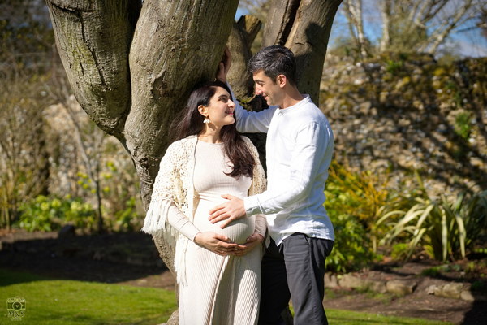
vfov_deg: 17.9
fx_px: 1028
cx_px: 244
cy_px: 162
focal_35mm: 76
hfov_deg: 26.7
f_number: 2.5
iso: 100
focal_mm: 76
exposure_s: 1/2500
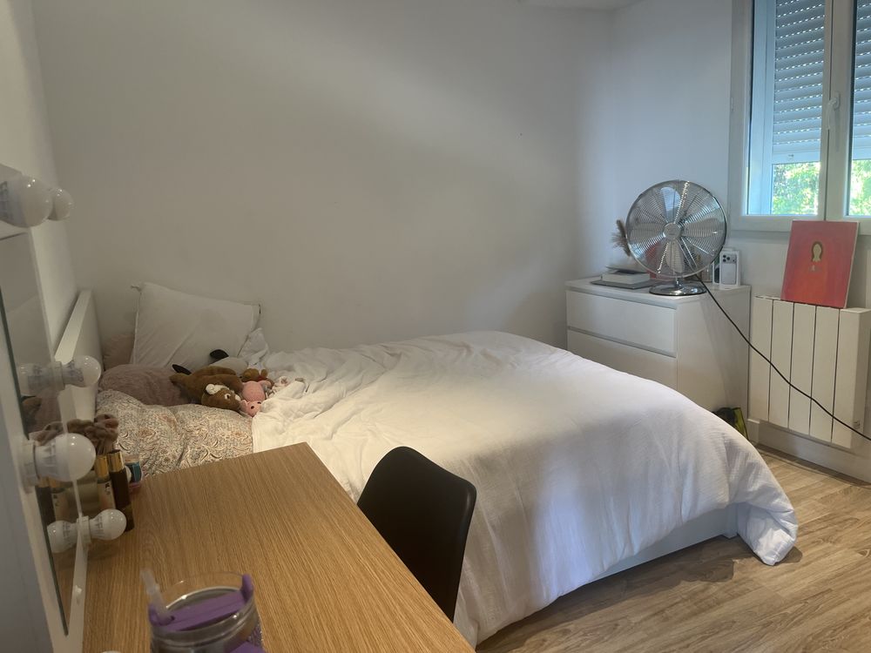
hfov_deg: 67.3
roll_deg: +4.4
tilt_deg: -10.6
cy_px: 326
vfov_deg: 53.1
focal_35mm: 26
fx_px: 654
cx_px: 436
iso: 125
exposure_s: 1/100
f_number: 1.6
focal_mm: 5.1
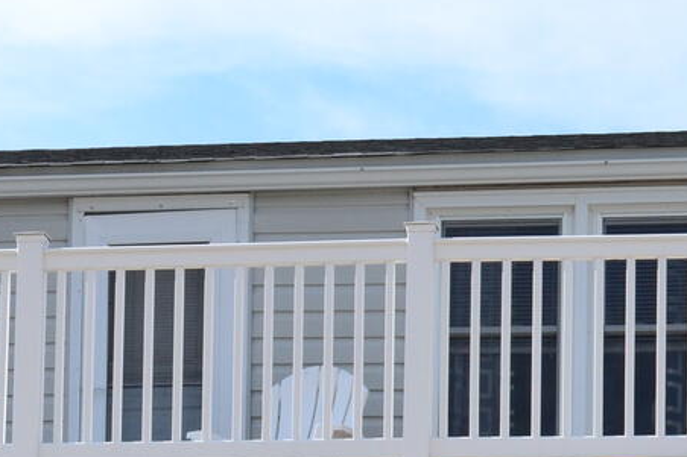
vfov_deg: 7.8
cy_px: 750
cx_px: 164
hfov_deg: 11.9
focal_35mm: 172
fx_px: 3281
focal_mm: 32
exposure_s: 1/500
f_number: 11
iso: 400
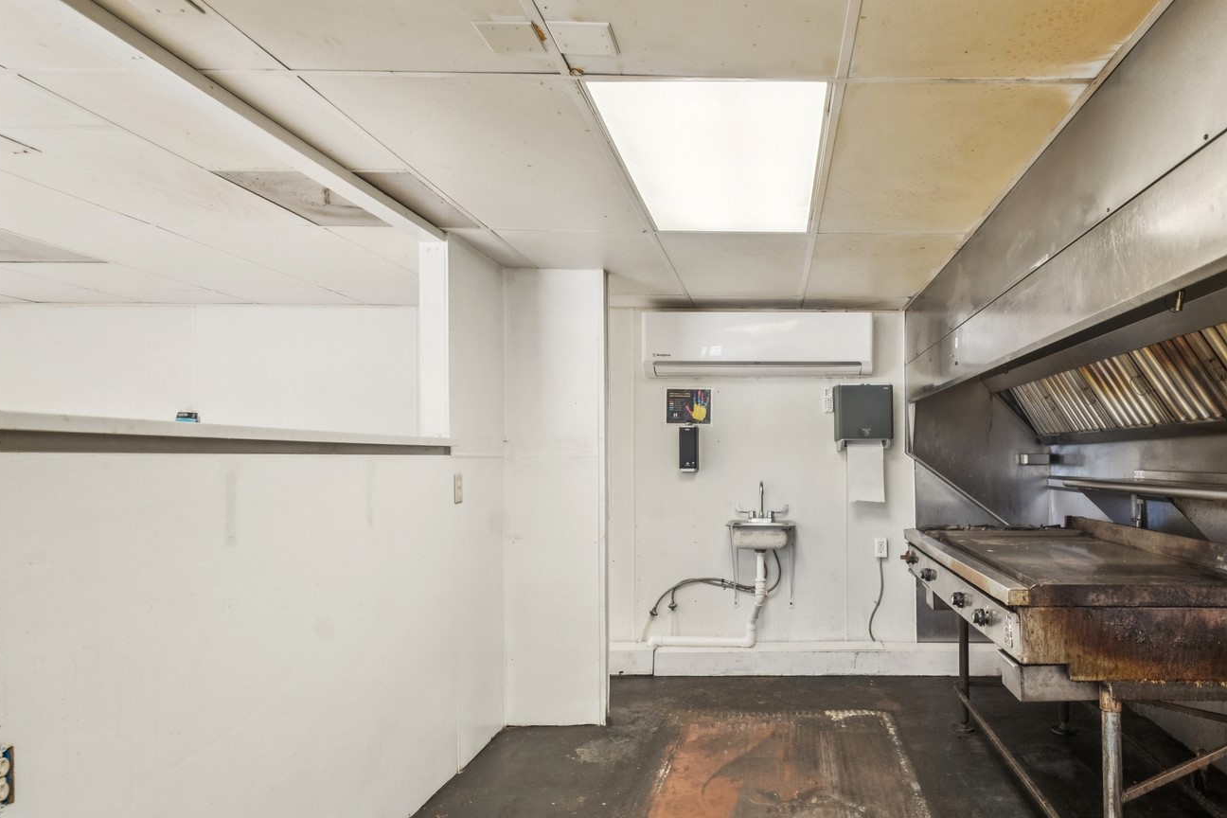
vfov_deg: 57.0
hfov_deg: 76.9
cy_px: 461
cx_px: 783
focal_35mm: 22
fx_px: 750
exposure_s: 1/8
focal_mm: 14
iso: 640
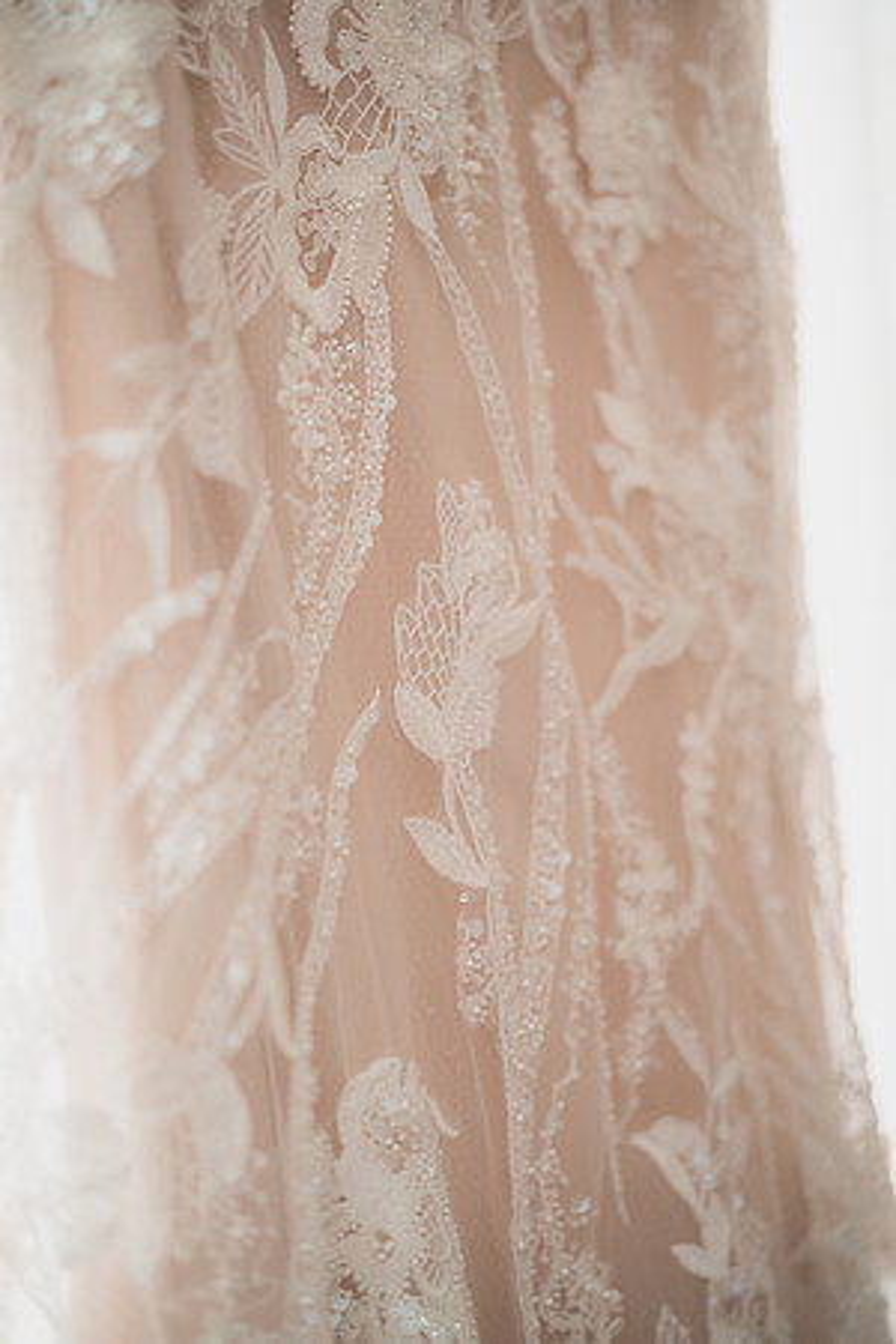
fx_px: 1867
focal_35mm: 50
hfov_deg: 27.0
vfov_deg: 39.6
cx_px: 448
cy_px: 672
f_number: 1.4
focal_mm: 50
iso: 400
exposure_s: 1/200
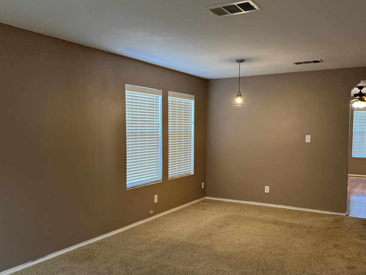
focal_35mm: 32
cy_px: 155
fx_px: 338
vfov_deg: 44.1
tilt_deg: -5.1
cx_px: 195
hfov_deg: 56.8
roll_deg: -0.2
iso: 320
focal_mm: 6.76
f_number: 1.78
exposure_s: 1/60
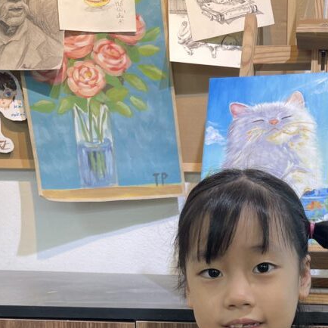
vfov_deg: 28.7
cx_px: 256
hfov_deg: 31.5
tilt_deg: -14.6
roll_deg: -1.7
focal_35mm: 53
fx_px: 568
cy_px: 375
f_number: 1.6
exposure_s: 1/100
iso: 80
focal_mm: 4.2
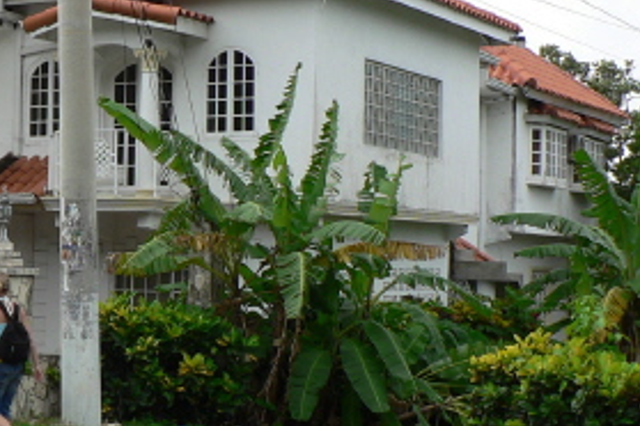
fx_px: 1315
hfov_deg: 26.6
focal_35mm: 74
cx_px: 83
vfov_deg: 18.3
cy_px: 111
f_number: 4
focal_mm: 6
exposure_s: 1/125
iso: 64
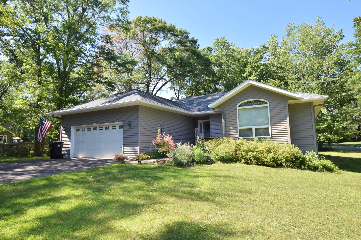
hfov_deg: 85.4
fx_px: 196
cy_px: 120
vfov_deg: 63.2
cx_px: 180
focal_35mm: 20
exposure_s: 1/200
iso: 320
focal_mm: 13
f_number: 11
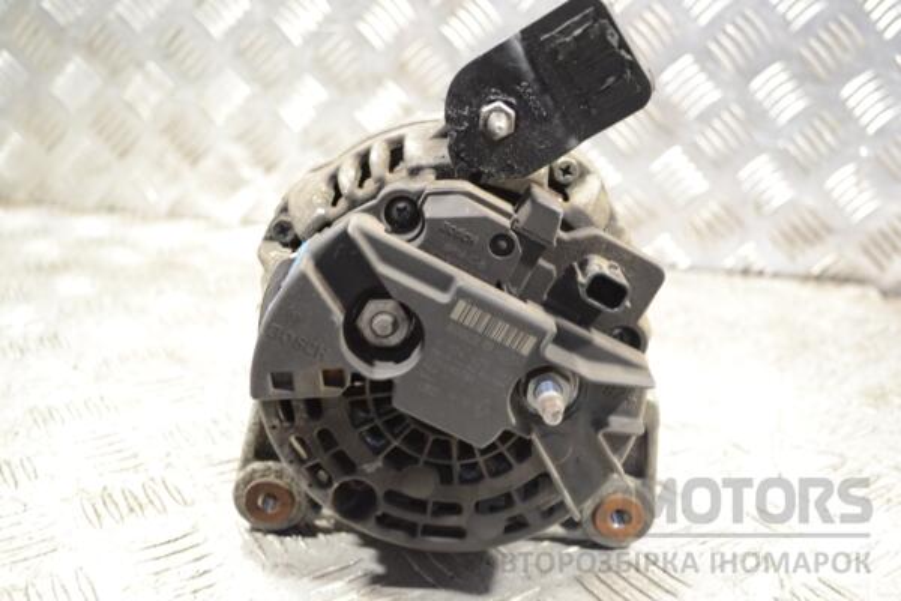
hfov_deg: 53.1
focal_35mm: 36
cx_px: 450
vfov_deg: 36.9
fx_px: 901
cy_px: 300
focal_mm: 24
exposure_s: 1/30
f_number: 4
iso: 500
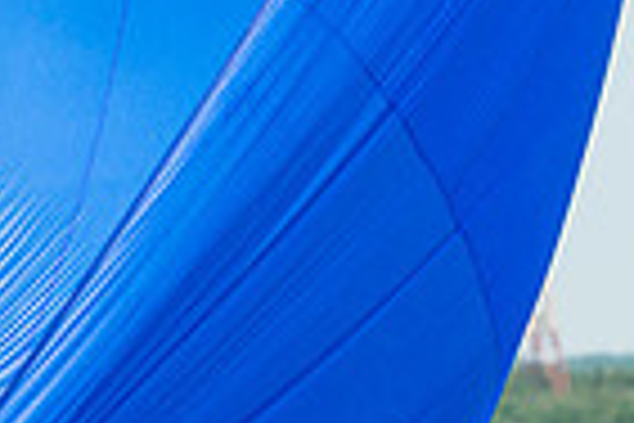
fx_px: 16148
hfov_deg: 2.2
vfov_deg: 1.5
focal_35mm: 917
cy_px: 360
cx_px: 75
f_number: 5
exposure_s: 1/2500
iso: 320
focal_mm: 155
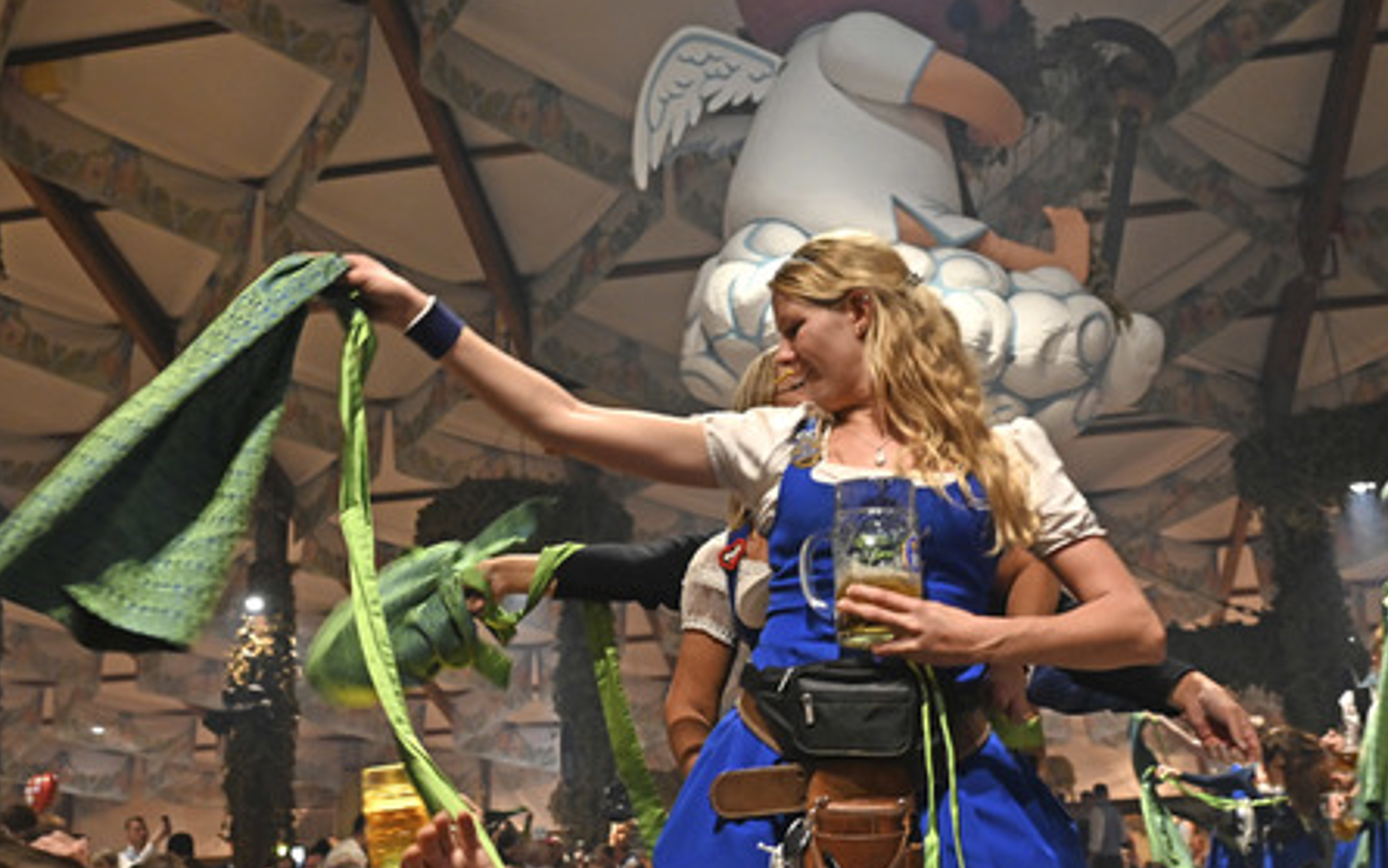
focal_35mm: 37
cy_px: 429
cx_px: 697
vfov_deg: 34.5
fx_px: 1400
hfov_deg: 52.7
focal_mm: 24
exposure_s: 1/80
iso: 3200
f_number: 4
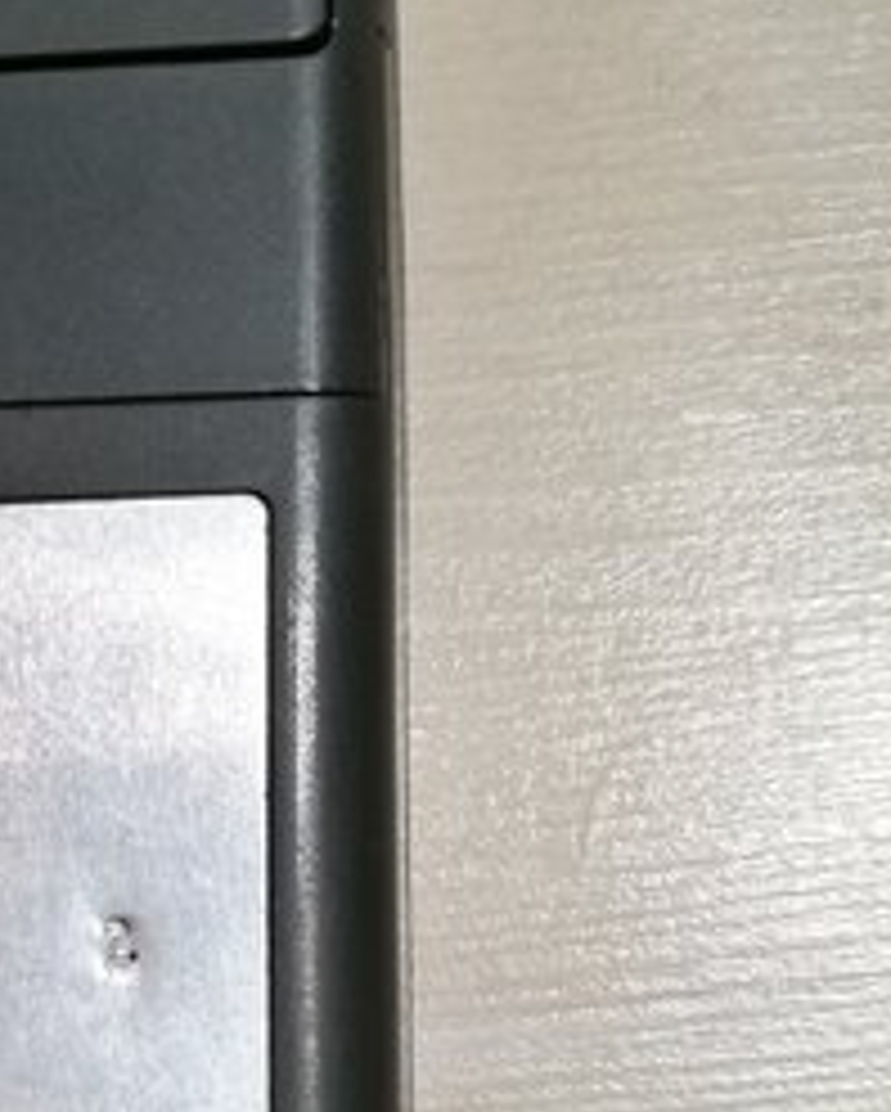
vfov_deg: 28.9
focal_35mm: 64
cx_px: -108
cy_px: 896
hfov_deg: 22.4
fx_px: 2107
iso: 250
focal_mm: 4.5
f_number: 2.2
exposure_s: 1/33.3
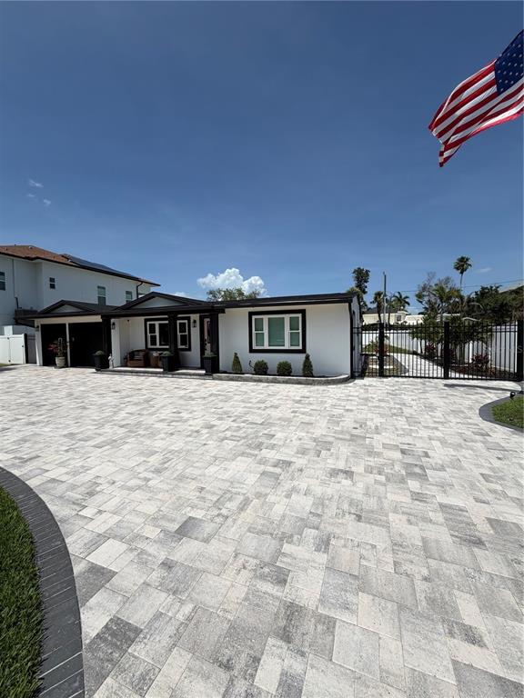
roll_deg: +0.3
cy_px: 349
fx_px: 283
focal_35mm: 14
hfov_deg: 85.7
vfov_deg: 102.1
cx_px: 262
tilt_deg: -1.8
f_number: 2.2
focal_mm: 2.22
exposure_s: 1/1961
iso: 20
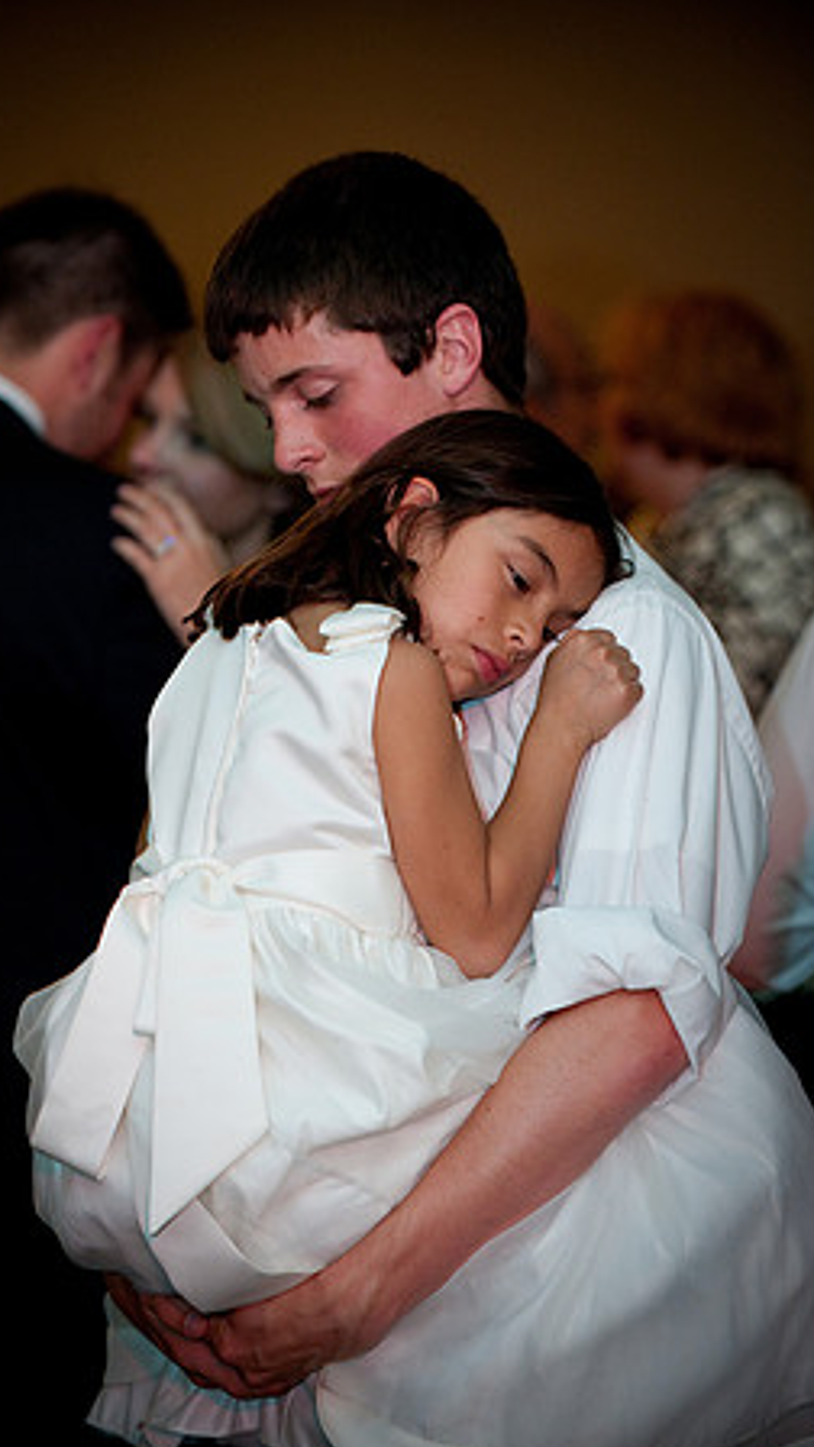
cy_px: 724
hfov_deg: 8.5
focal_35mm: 142
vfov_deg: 15.1
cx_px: 357
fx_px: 5449
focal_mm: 135
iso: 1600
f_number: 4
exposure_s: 1/60
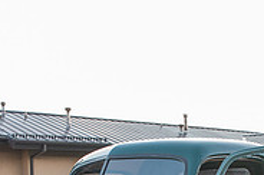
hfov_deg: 24.3
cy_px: 255
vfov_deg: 15.3
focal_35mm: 83
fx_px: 608
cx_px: 185
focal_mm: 24
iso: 3200
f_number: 5
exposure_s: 1/320
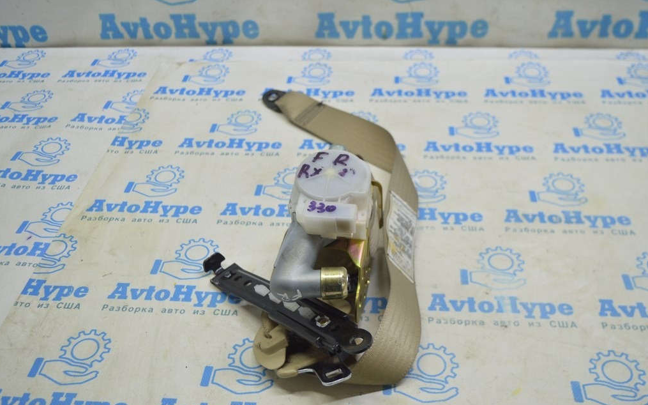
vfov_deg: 34.4
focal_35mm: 37
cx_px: 323
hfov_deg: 52.8
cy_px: 207
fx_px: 653
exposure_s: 1/50
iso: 400
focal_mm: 24
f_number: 4
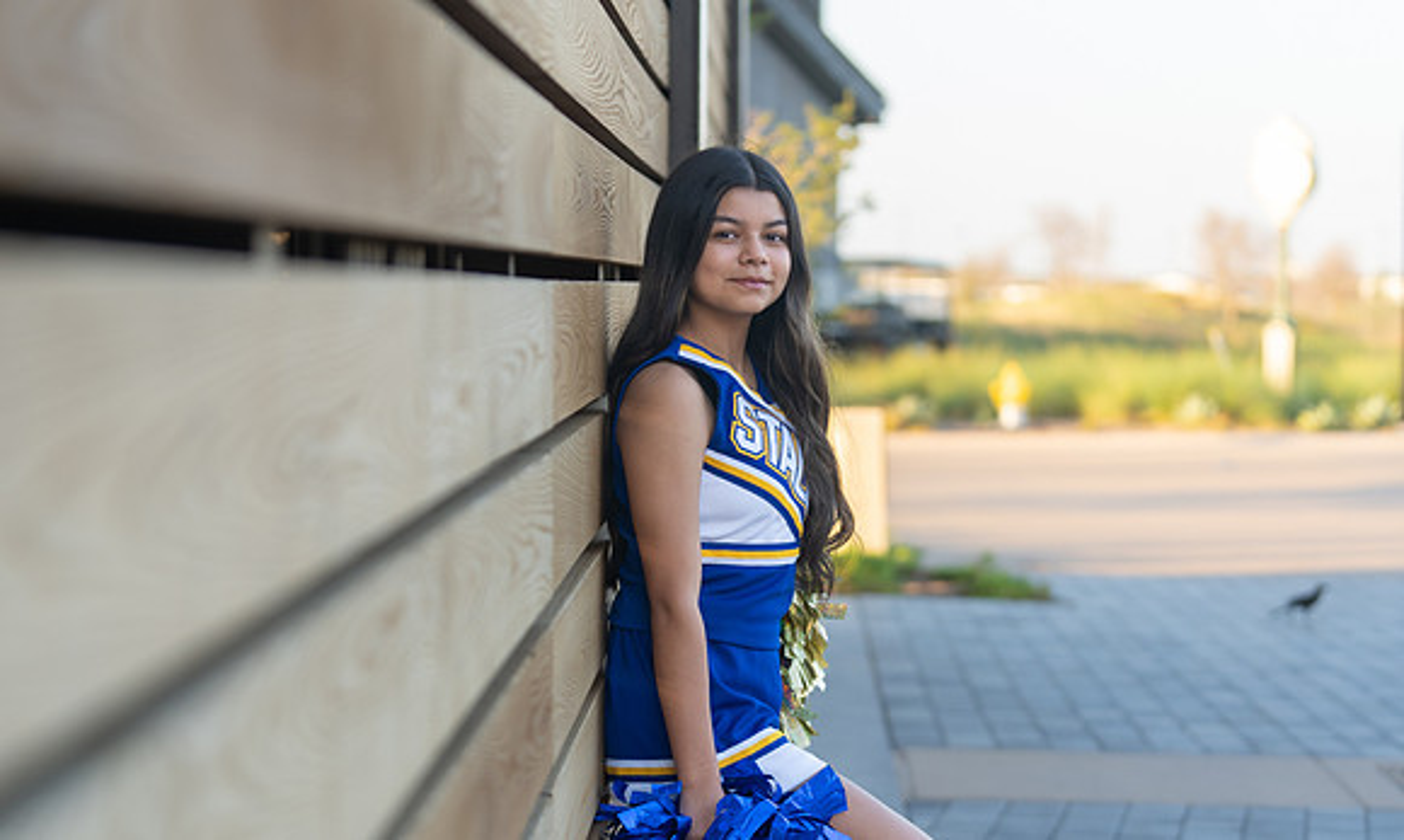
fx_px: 3089
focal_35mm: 82
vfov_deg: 15.5
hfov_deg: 25.6
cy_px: 513
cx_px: 766
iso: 200
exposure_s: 1/320
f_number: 2.8
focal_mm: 70
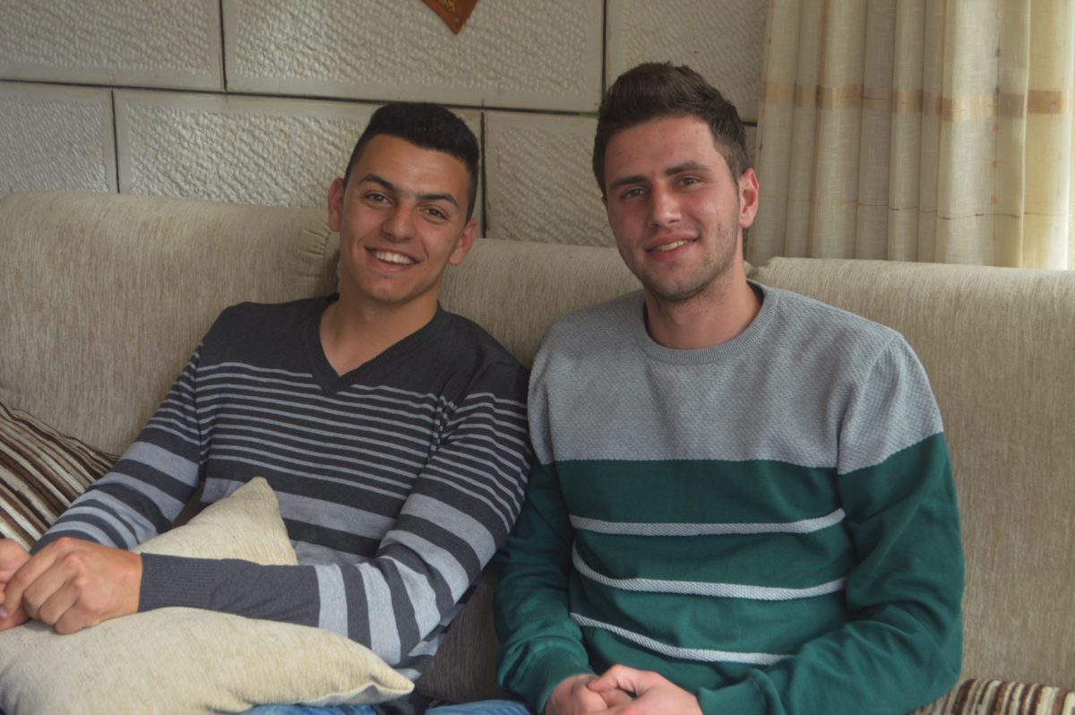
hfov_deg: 36.9
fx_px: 1611
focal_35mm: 54
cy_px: 358
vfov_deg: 25.0
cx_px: 538
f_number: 5
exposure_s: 1/100
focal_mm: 36
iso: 400
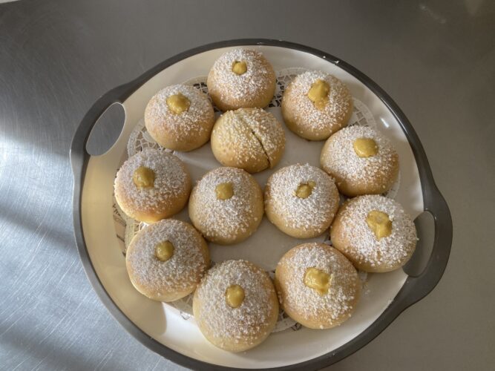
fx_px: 372
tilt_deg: -71.0
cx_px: 248
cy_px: 186
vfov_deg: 53.0
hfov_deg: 67.3
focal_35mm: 26
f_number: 1.8
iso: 80
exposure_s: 1/121
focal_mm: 4.25
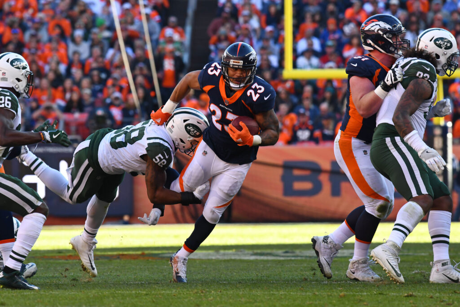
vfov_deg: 3.1
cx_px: 230
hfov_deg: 4.6
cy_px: 154
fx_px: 5750
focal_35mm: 450
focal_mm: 300
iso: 800
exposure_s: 1/800
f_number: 5.6
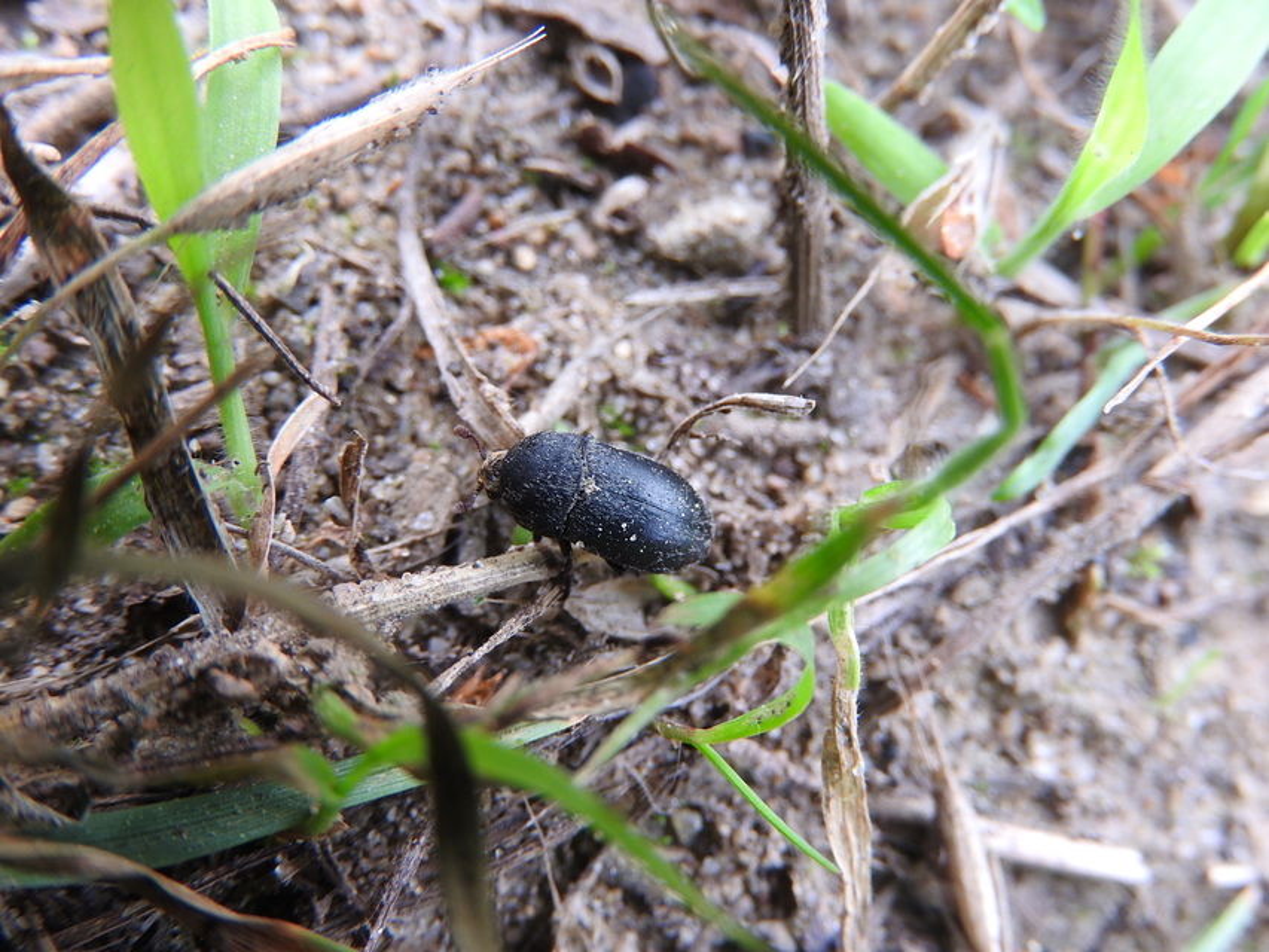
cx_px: 634
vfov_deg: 26.6
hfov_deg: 34.9
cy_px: 476
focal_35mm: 55
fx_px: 2017
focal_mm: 9.9
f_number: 4
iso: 125
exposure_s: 1/30
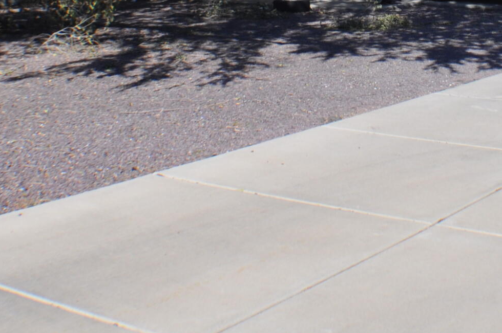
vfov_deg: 13.1
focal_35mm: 101
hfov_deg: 20.1
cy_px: -92
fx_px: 1407
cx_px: 373
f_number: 9
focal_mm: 22
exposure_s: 1/320
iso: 200
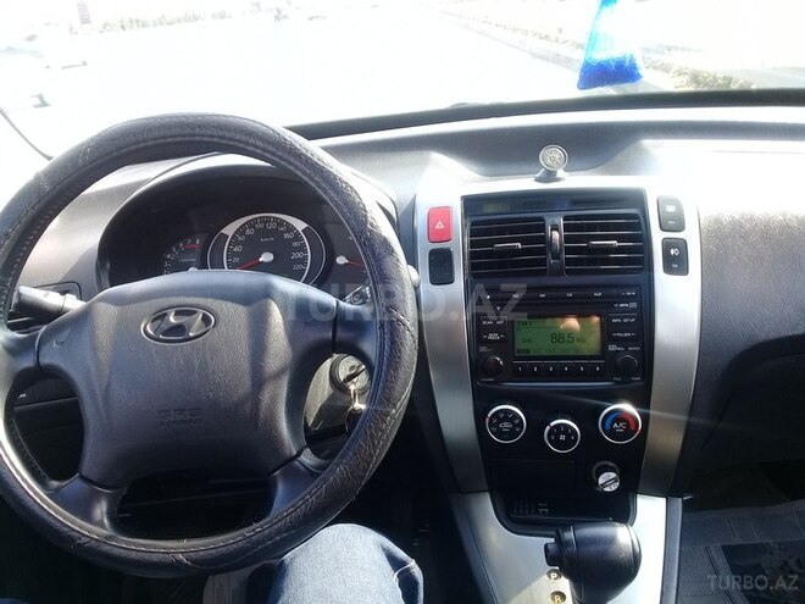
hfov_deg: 58.4
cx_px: 402
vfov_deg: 45.4
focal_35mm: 31
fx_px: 721
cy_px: 302
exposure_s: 1/100
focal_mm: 3.3
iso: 50
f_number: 2.2
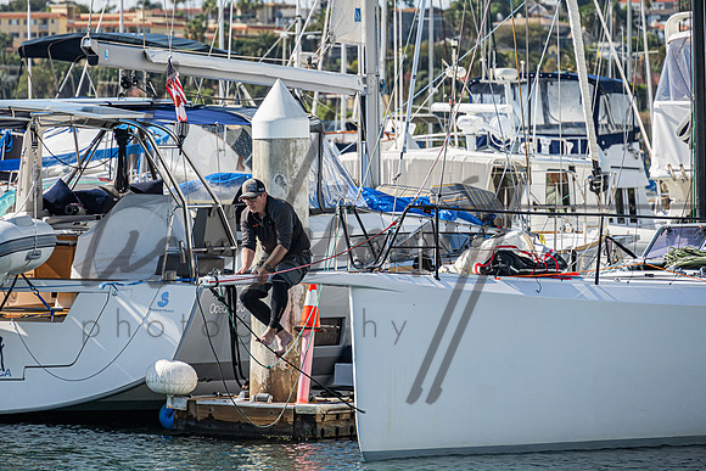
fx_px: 5368
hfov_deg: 7.5
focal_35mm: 274
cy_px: 149
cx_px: 331
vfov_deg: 5.0
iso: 400
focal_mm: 200
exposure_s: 1/2000
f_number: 6.3
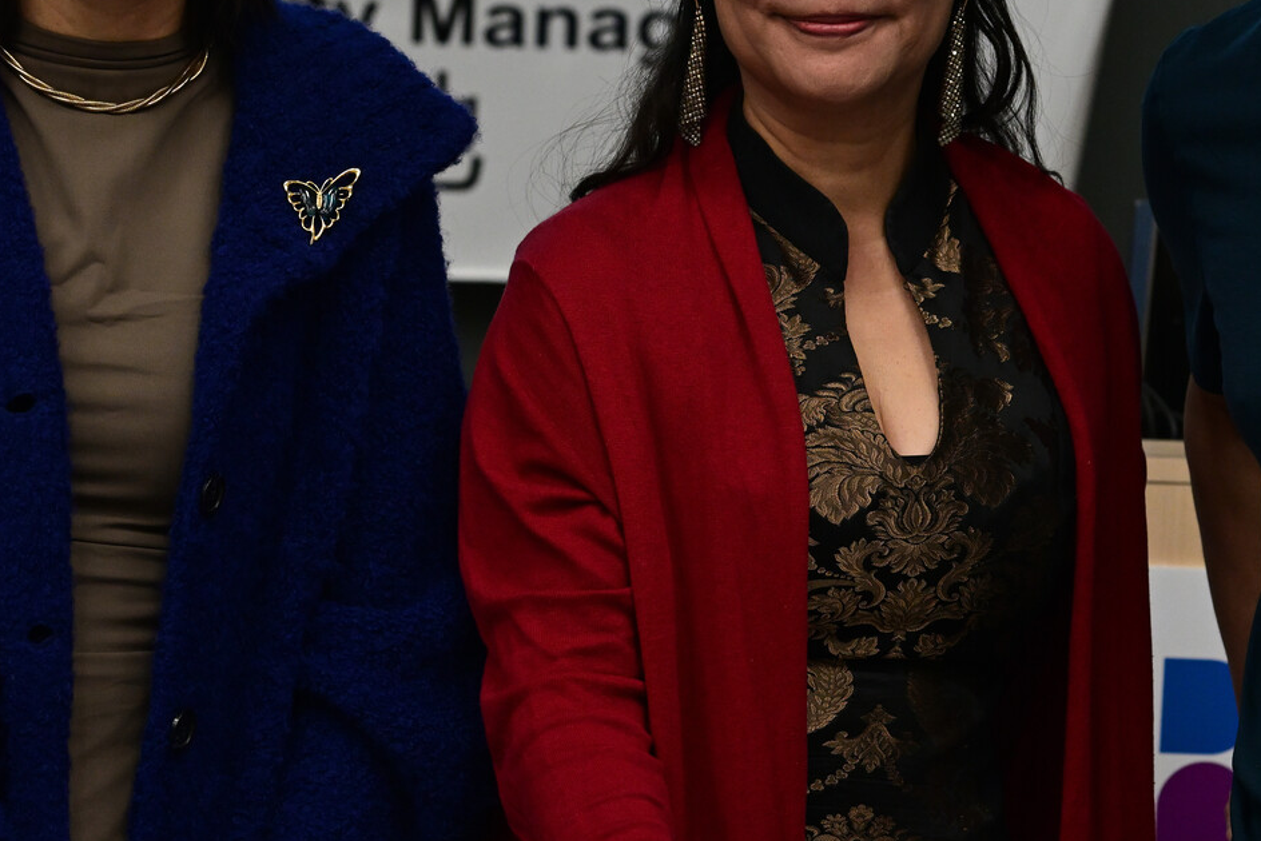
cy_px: 396
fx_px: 5361
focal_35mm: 153
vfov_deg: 9.0
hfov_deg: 13.4
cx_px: 785
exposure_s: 1/100
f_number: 4.5
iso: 2000
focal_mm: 70
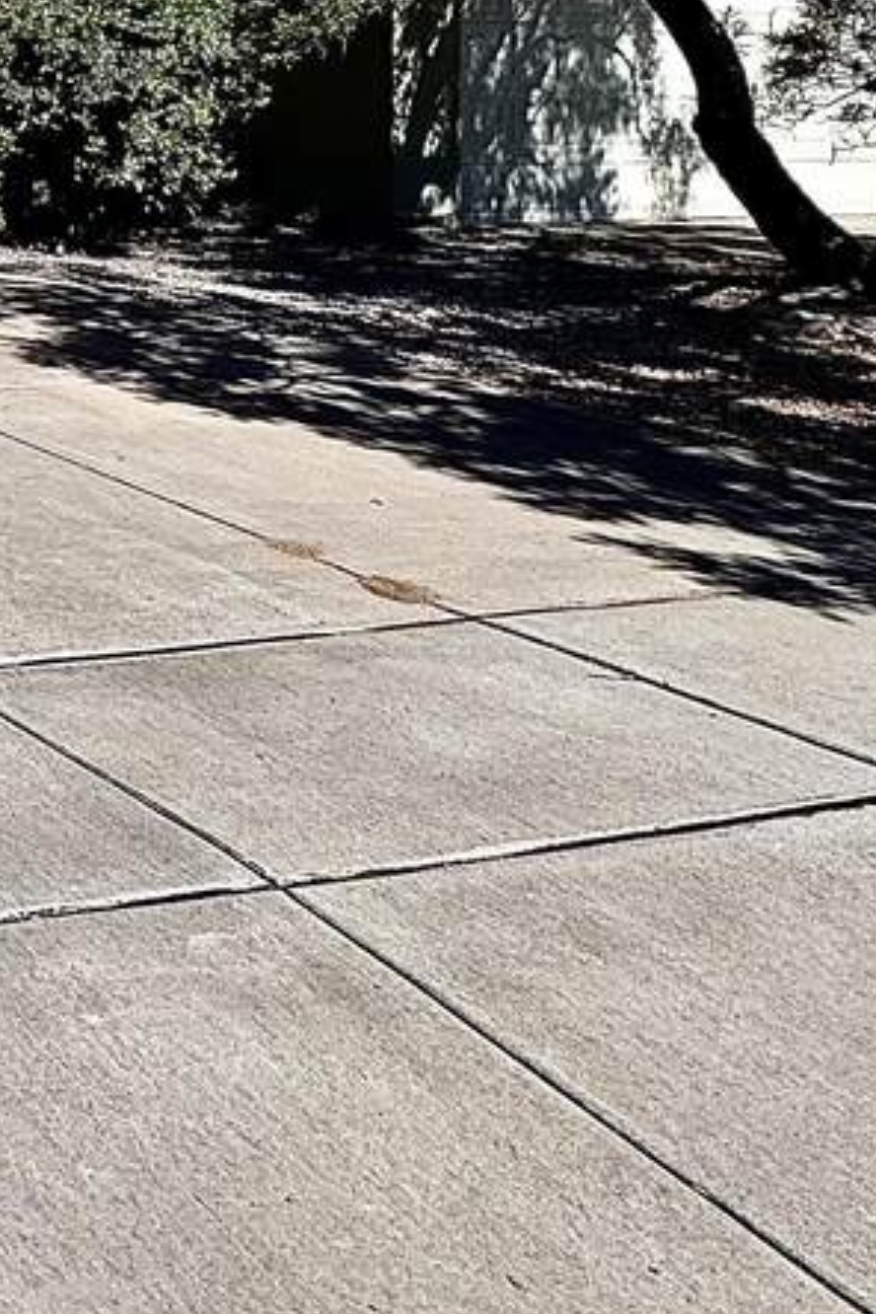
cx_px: -766
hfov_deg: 20.4
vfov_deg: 41.7
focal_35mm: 42
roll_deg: +0.2
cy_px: 71
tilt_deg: -1.6
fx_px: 1533
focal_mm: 2.22
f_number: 2.2
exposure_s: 1/3717
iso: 50
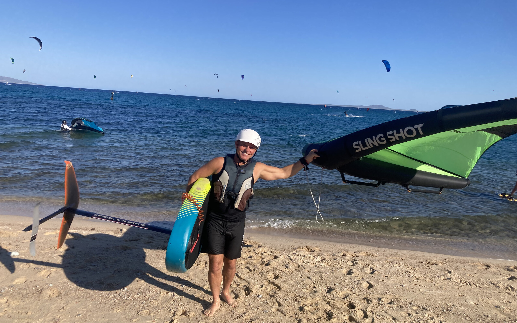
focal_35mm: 30
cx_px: 257
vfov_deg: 41.8
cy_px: 177
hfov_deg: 62.9
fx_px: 423
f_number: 1.8
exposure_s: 1/2315
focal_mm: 3.99
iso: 20
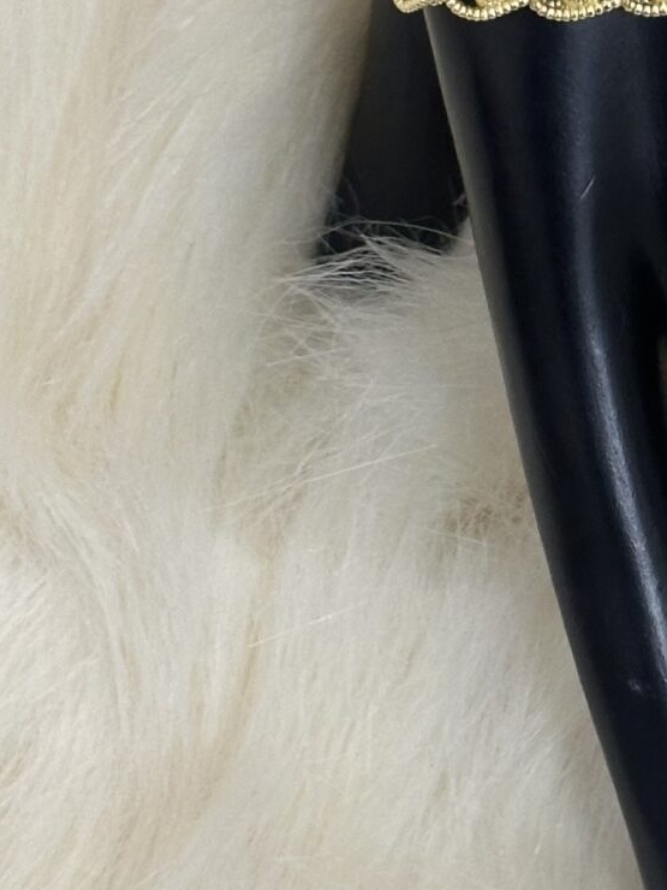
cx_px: 726
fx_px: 4265
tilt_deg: -61.3
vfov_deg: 11.9
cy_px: 307
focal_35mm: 166
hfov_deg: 8.9
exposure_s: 1/60
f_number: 1.78
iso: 160
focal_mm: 6.86
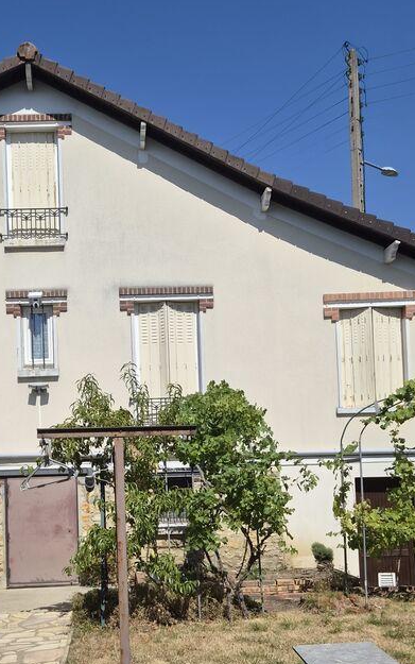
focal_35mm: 39
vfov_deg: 49.2
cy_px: 460
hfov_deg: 32.4
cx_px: 128
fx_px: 705
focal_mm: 5.4
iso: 80
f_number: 1.8
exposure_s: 1/7696
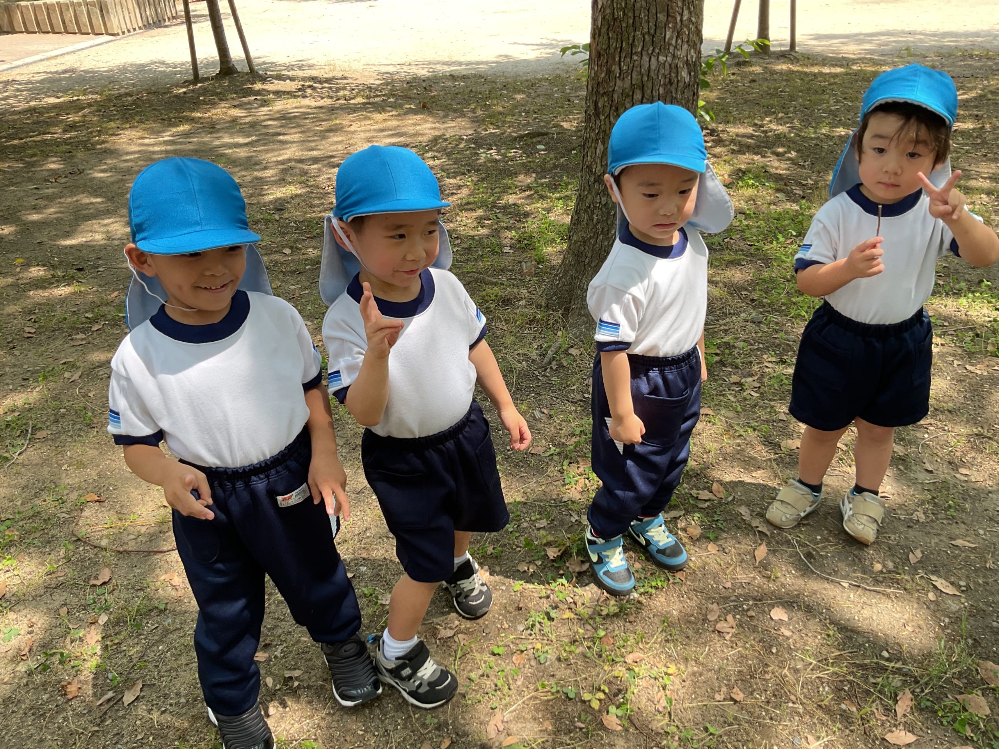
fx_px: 837
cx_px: 500
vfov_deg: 48.2
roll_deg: +1.8
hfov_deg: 61.7
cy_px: 374
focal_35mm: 29
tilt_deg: -29.5
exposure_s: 1/171
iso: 16
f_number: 1.8
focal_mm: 3
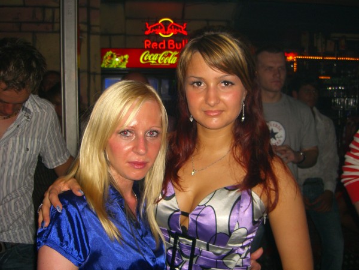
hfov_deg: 49.0
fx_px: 394
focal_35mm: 38
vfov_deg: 37.7
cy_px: 135
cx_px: 180
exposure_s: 1/60
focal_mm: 7.9
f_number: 2.8
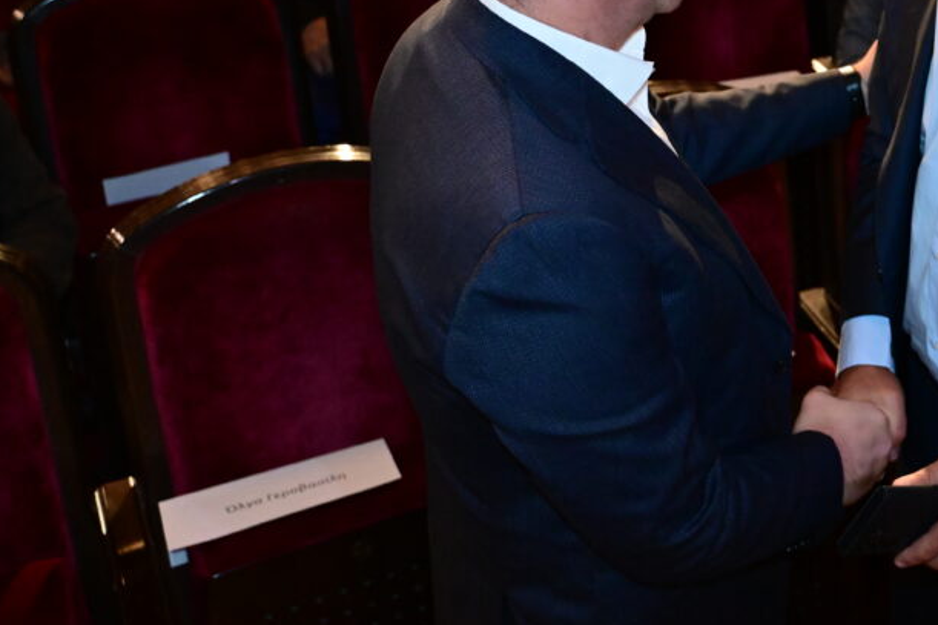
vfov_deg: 23.9
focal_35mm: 55
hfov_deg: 34.1
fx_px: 1433
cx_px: 858
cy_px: 66
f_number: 3.5
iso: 8000
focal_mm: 28
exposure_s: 1/400
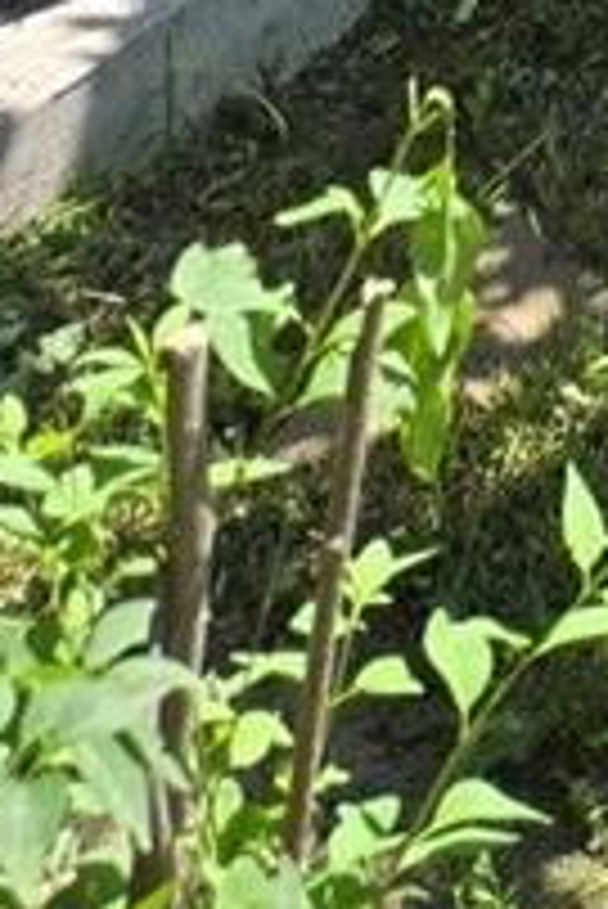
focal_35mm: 142
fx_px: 3591
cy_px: -1737
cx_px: 1635
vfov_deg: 10.6
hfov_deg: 8.5
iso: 80
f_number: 1.8
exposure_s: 1/2308
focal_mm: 5.4
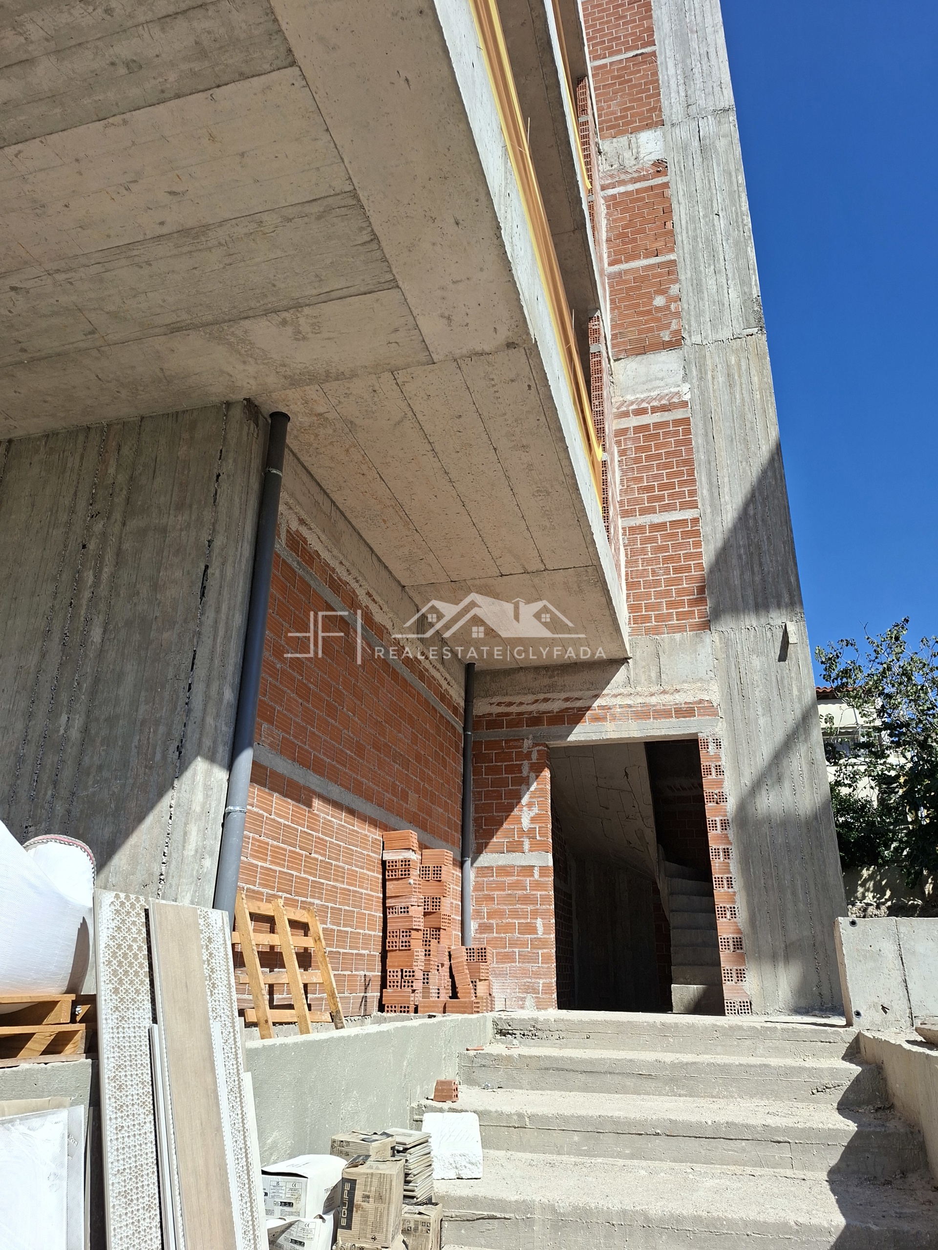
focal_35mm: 23
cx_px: 469
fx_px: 831
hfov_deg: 58.9
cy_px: 625
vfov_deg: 73.9
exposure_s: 1/2227
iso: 50
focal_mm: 5.54
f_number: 1.8
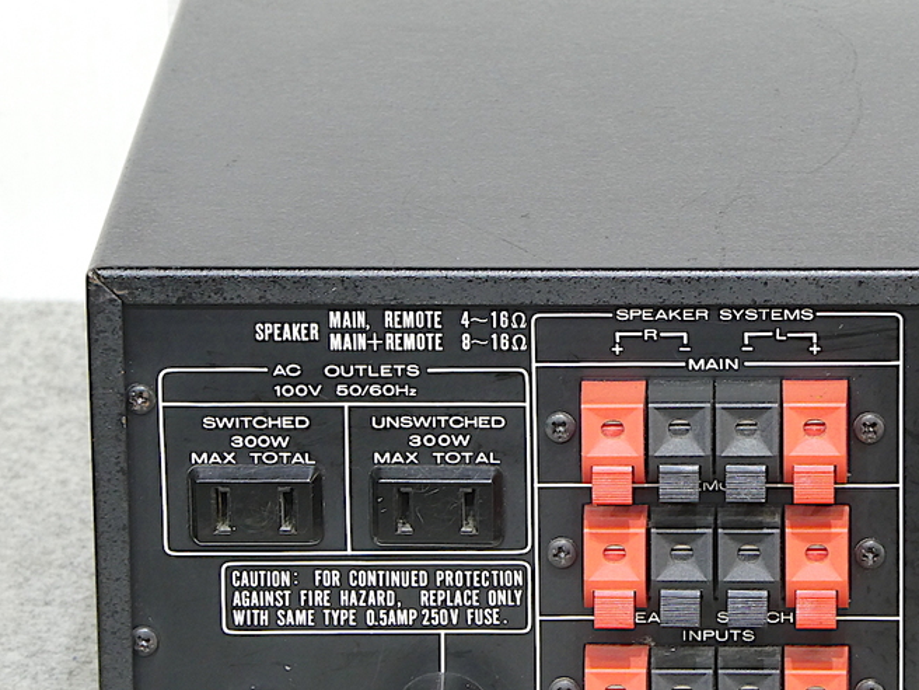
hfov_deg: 8.5
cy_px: 467
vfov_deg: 6.3
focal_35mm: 234
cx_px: 602
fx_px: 6212
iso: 200
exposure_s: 1/4
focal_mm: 28.7
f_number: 5.5
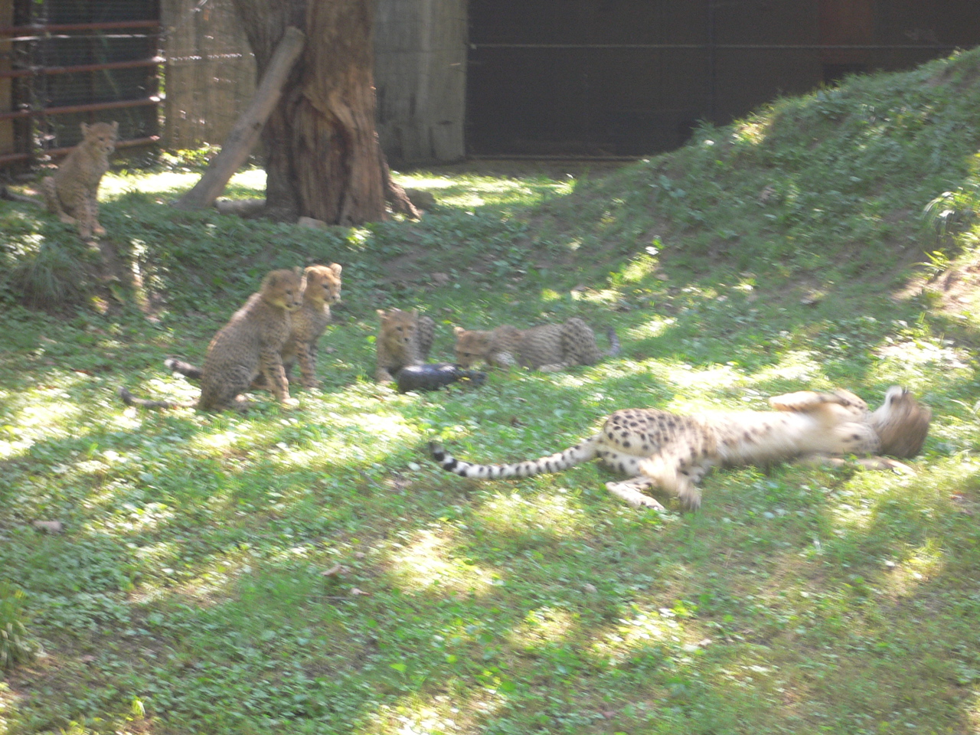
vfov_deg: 14.1
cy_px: 368
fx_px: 2973
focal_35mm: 105
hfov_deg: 18.7
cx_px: 490
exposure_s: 1/30
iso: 100
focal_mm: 17.4
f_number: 5
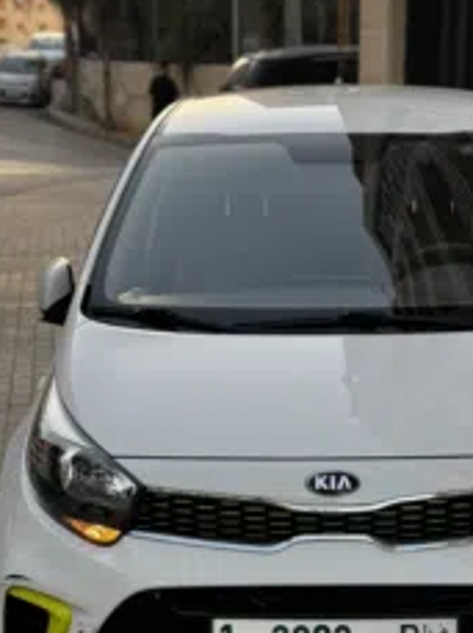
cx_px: 332
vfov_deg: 23.0
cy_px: 514
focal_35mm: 84
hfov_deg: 17.5
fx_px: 1535
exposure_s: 1/121
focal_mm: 6.76
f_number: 1.78
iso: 50
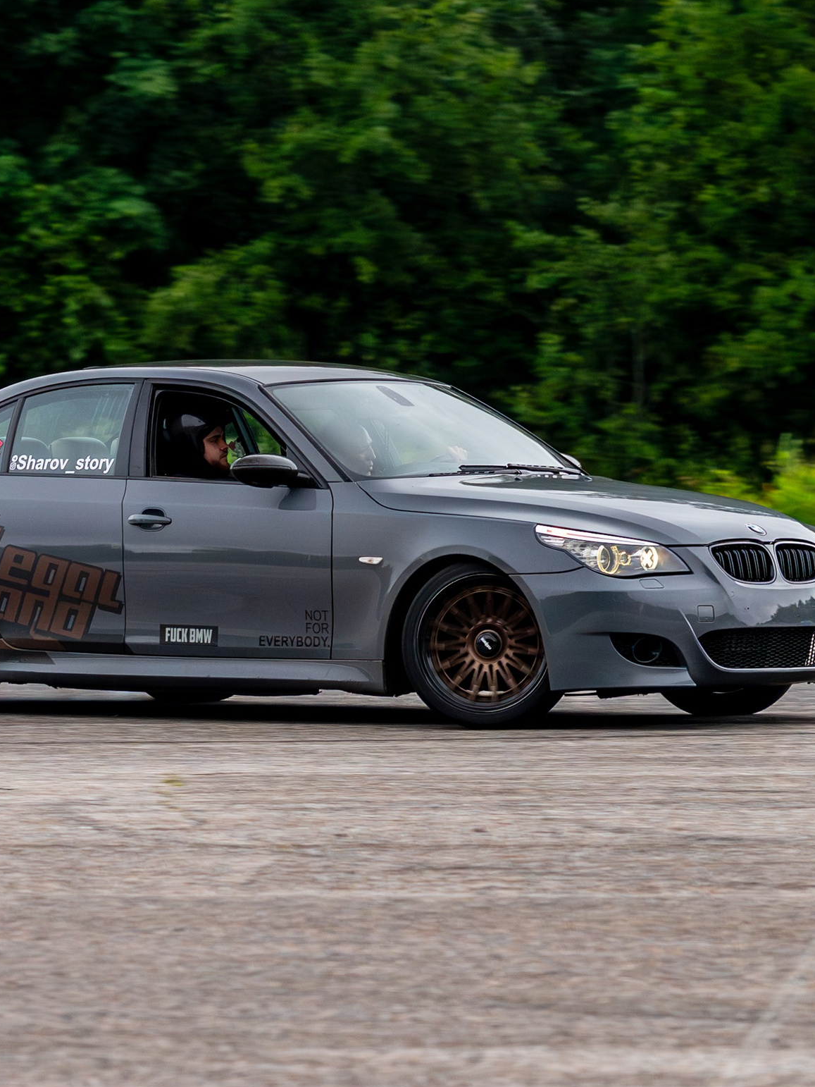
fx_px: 7909
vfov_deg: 7.9
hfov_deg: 5.9
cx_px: 231
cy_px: 511
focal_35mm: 252
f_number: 3.5
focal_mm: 85
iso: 640
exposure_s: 1/200
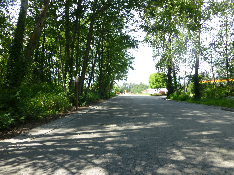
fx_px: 162
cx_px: 117
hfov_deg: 71.6
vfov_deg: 56.8
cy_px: 88
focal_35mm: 24
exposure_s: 1/200
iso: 100
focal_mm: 4.3
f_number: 4
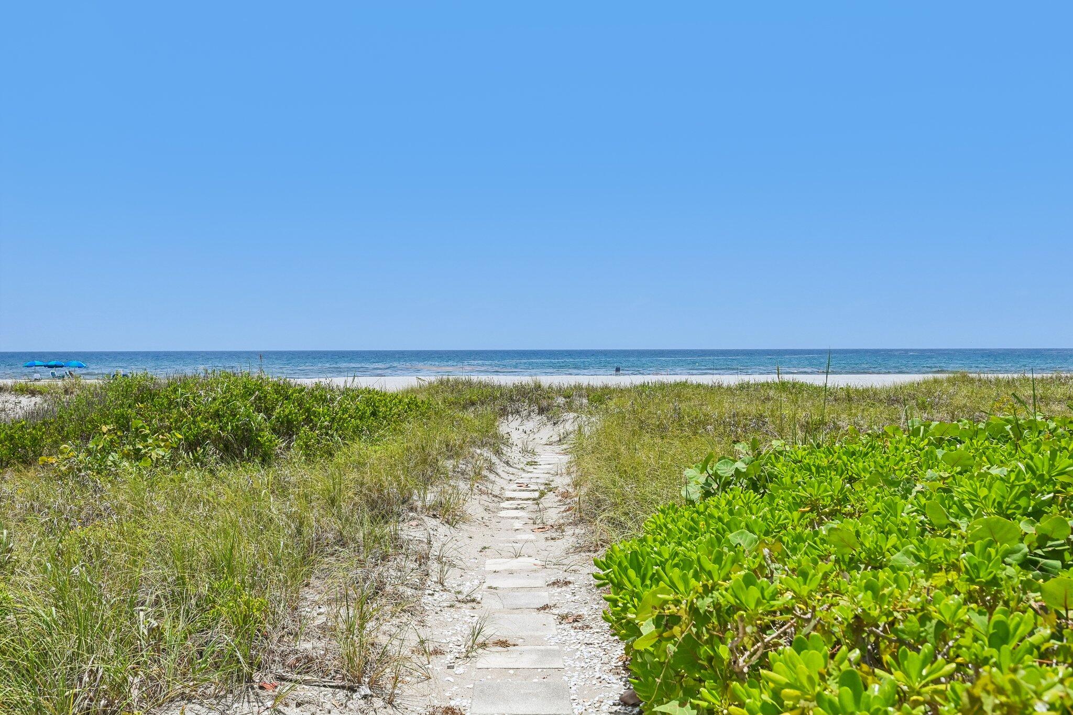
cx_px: 536
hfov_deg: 61.9
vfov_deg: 43.6
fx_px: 894
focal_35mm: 30
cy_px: 358
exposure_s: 1/4000
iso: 800
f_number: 8
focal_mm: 30
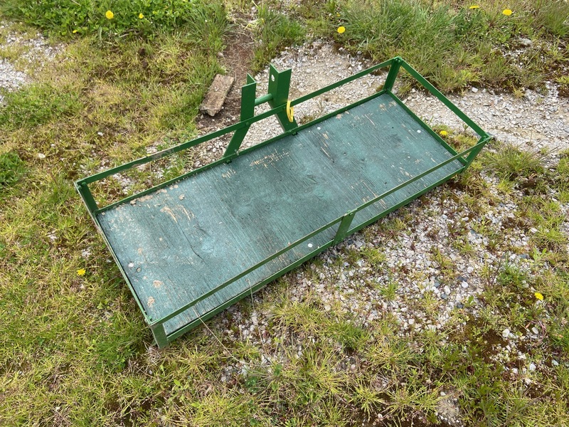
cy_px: 214
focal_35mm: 26
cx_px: 284
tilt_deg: -52.2
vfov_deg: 53.1
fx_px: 427
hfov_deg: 67.3
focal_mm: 4.25
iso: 32
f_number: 1.8
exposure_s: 1/1287
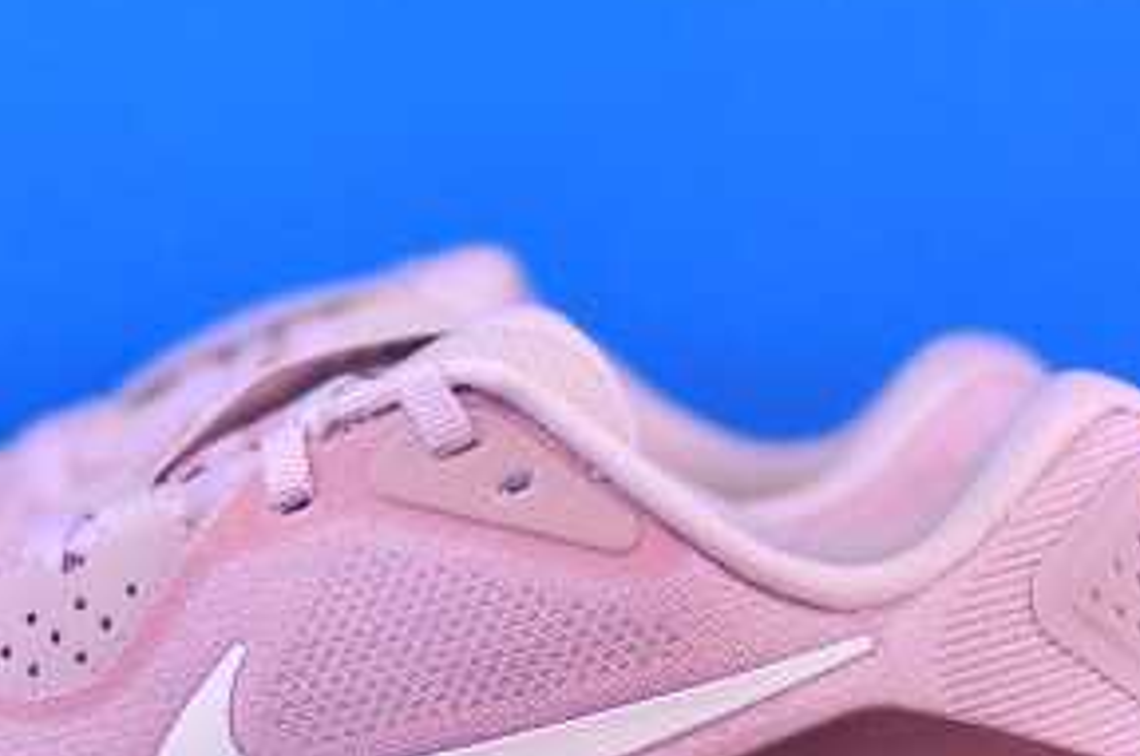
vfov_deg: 6.6
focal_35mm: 208
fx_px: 6576
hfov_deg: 9.9
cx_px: 249
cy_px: 425
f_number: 2
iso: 250
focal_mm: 50
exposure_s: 1/320
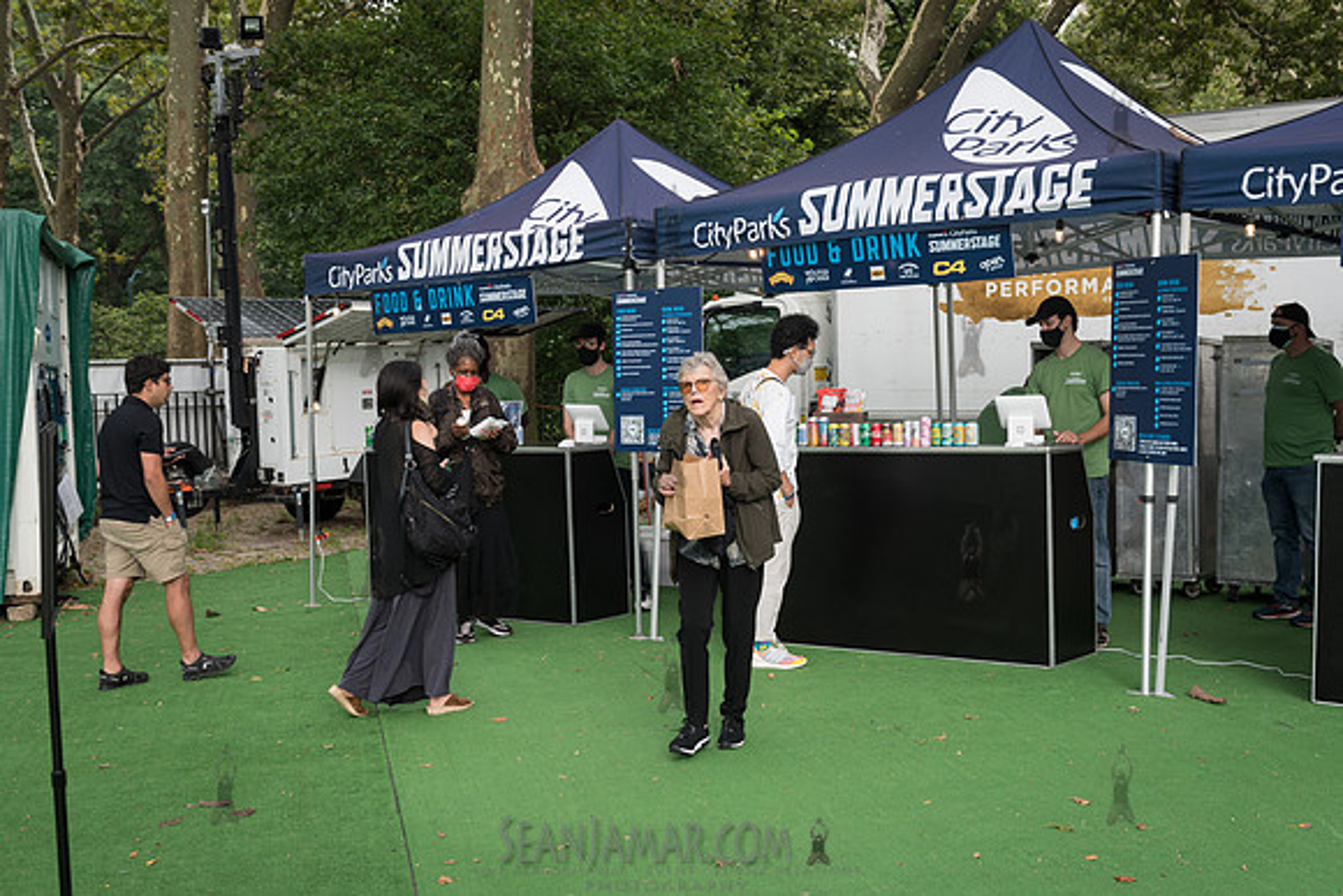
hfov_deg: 46.0
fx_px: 1579
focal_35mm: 42
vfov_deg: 31.7
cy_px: 446
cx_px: 736
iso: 160
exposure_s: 1/125
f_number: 4.5
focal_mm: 36
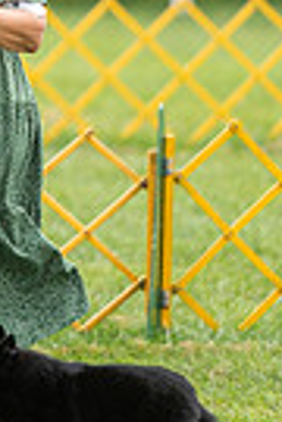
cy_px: -9
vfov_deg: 3.1
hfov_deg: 2.1
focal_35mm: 669
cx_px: -19
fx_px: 7860
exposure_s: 1/640
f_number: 2.8
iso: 640
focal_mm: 200
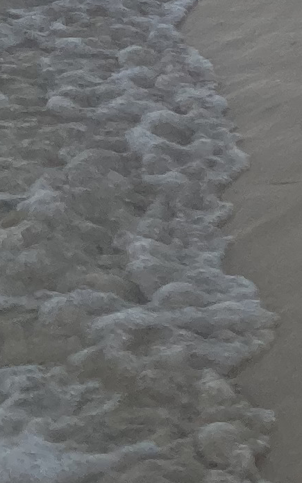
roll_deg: +0.6
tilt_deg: +2.9
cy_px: -838
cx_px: 764
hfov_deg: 7.1
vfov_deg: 10.0
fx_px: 2265
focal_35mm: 172
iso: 25
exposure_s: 1/121
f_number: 1.8
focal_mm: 3.99
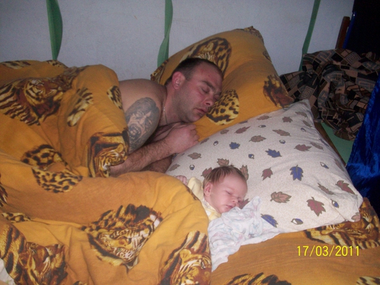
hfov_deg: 53.9
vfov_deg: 41.8
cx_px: 190
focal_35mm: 34
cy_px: 142
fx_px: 373
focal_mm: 5.7
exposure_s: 1/60
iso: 160
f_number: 2.8
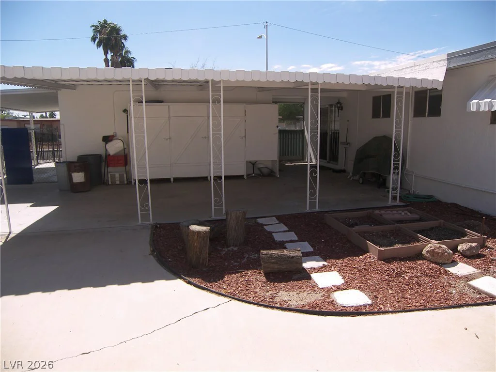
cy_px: 186
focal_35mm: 24
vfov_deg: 56.8
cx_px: 248
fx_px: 344
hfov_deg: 71.6
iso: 50
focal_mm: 5
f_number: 2.8
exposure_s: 1/1000
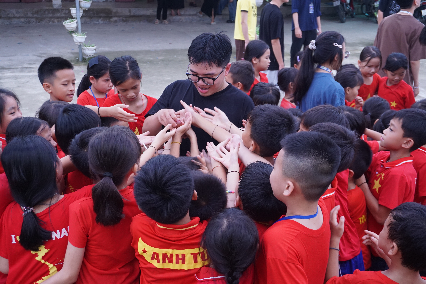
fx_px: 479
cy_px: 142
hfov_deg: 47.9
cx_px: 213
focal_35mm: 40
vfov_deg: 33.0
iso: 800
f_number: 5
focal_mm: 27
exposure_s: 1/160
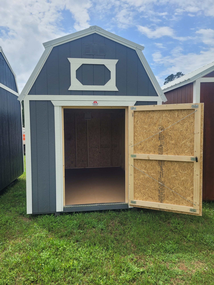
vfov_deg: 67.3
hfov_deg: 53.1
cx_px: 107
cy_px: 142
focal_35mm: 26
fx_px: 214
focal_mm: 5.4
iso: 40
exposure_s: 1/2346
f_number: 1.8
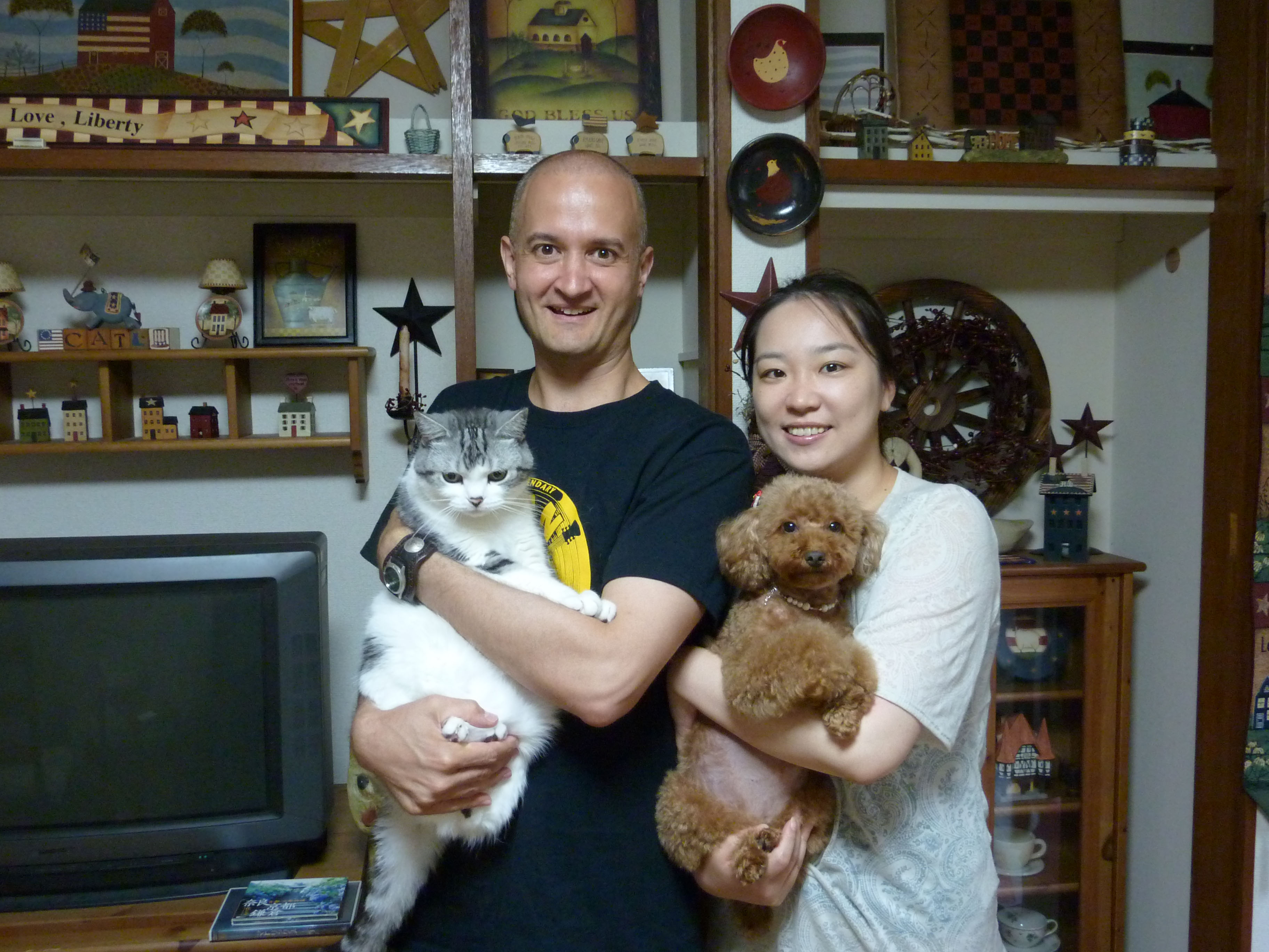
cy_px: 476
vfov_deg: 46.8
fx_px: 1100
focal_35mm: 30
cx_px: 634
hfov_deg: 60.0
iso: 400
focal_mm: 5
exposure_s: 1/8
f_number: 3.4
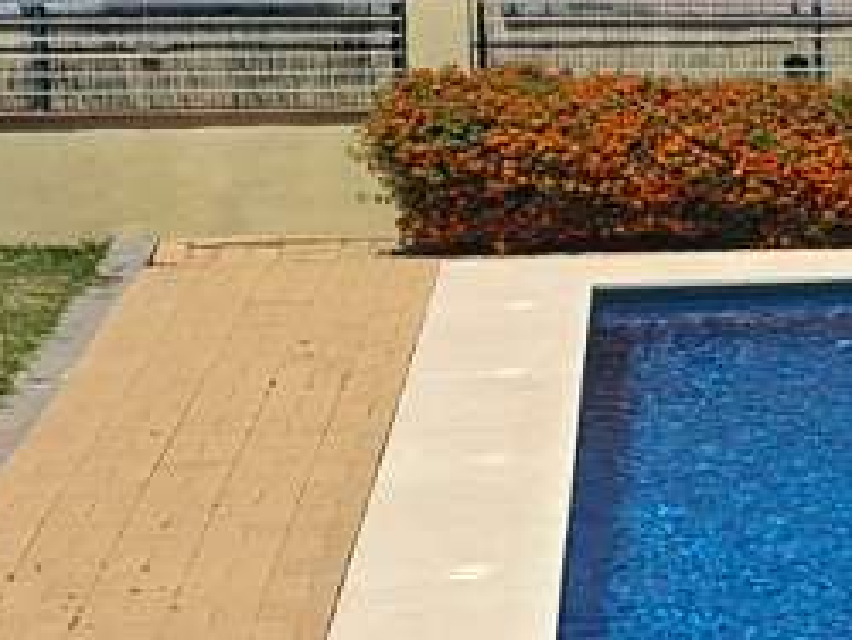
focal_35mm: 138
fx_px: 3400
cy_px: 186
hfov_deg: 11.2
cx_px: 2242
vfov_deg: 10.7
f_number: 1.8
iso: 50
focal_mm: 5.54
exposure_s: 1/2817
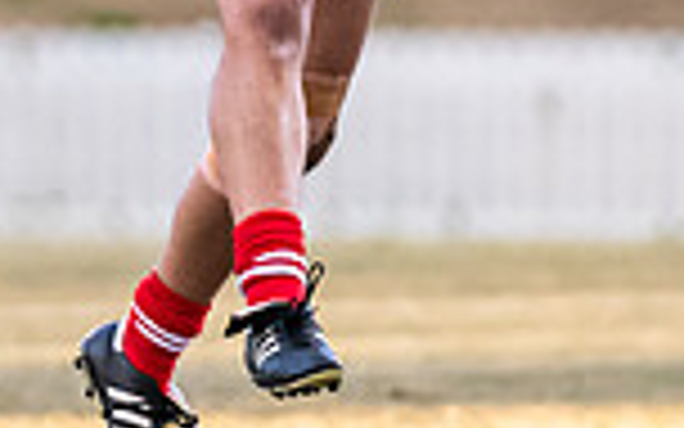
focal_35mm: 1706
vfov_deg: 0.8
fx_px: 31802
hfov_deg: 1.2
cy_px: -219
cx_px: 151
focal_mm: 220
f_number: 2.8
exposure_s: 1/1600
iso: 1800
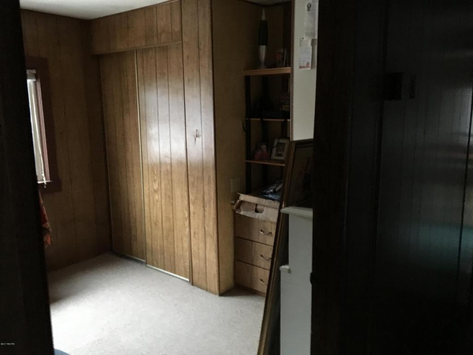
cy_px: 178
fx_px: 396
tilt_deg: -11.8
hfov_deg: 61.7
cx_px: 236
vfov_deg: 48.2
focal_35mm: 29
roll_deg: -0.2
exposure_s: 1/15
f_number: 2.2
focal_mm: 4.15
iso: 250
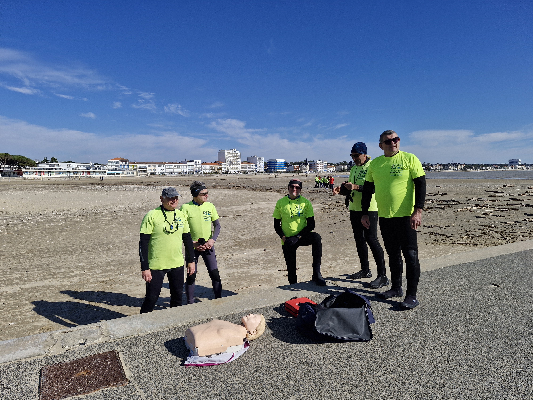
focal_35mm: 23
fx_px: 354
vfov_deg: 58.9
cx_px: 266
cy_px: 200
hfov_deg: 73.9
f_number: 1.8
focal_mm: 5.54
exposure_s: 1/3904
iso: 50
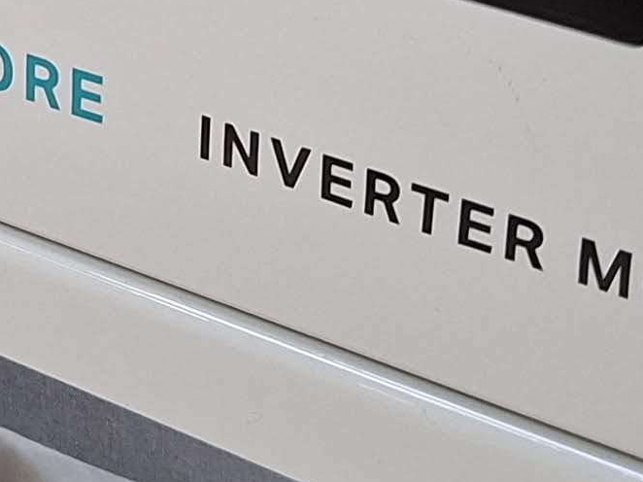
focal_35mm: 139
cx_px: -32
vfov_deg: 10.3
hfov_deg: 13.9
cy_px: -271
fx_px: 2581
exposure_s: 1/100
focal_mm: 5.54
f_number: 1.8
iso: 250
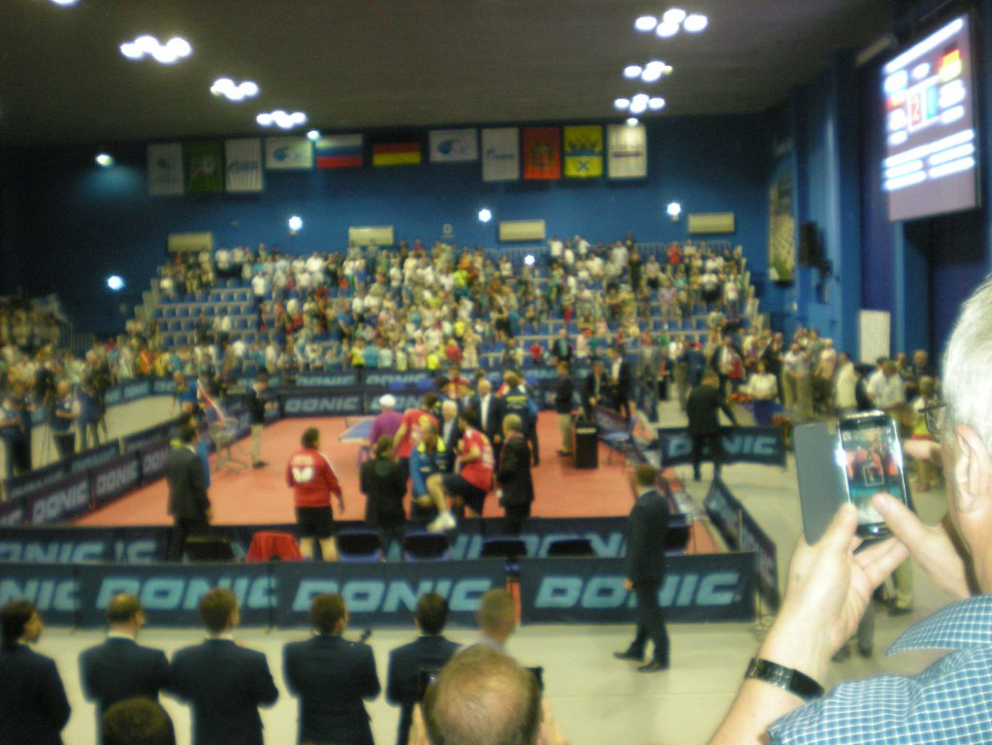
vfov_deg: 37.7
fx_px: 1089
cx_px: 496
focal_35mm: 38
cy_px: 372
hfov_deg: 49.0
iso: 276
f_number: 3.1
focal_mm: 6.3
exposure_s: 1/30
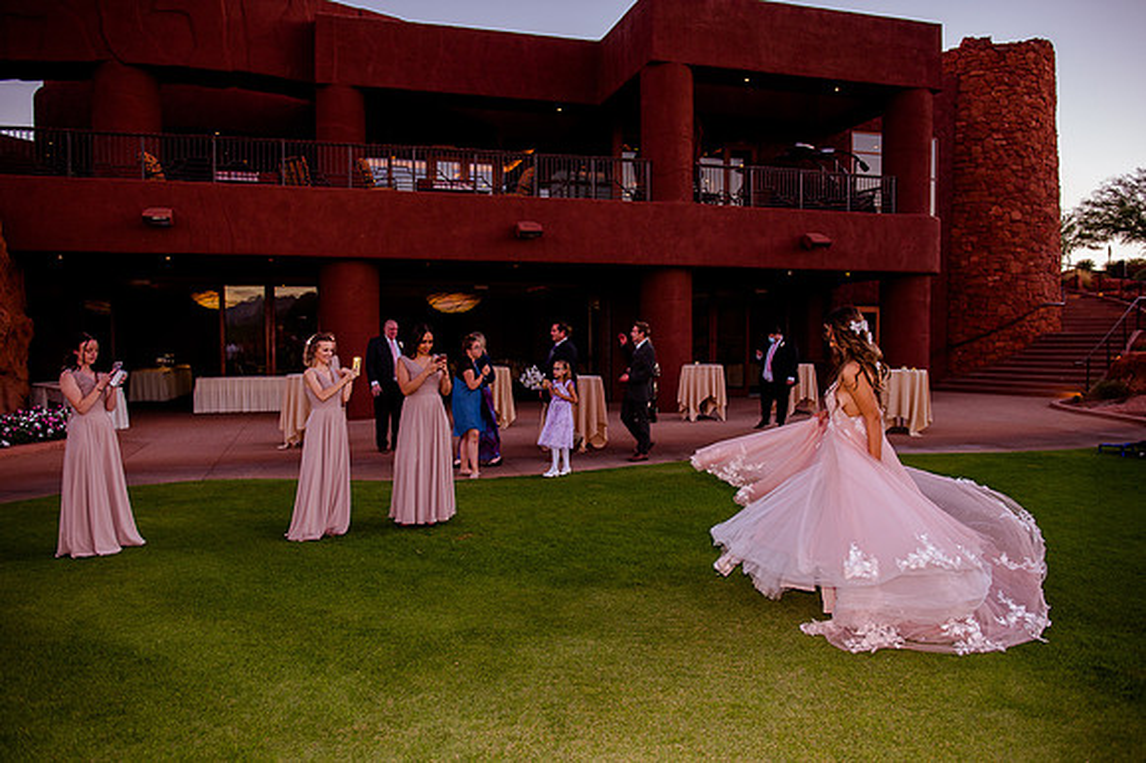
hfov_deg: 65.2
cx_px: 573
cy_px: 382
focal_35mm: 28
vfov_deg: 46.1
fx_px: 896
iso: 640
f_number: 3.2
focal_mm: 27
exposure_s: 1/320
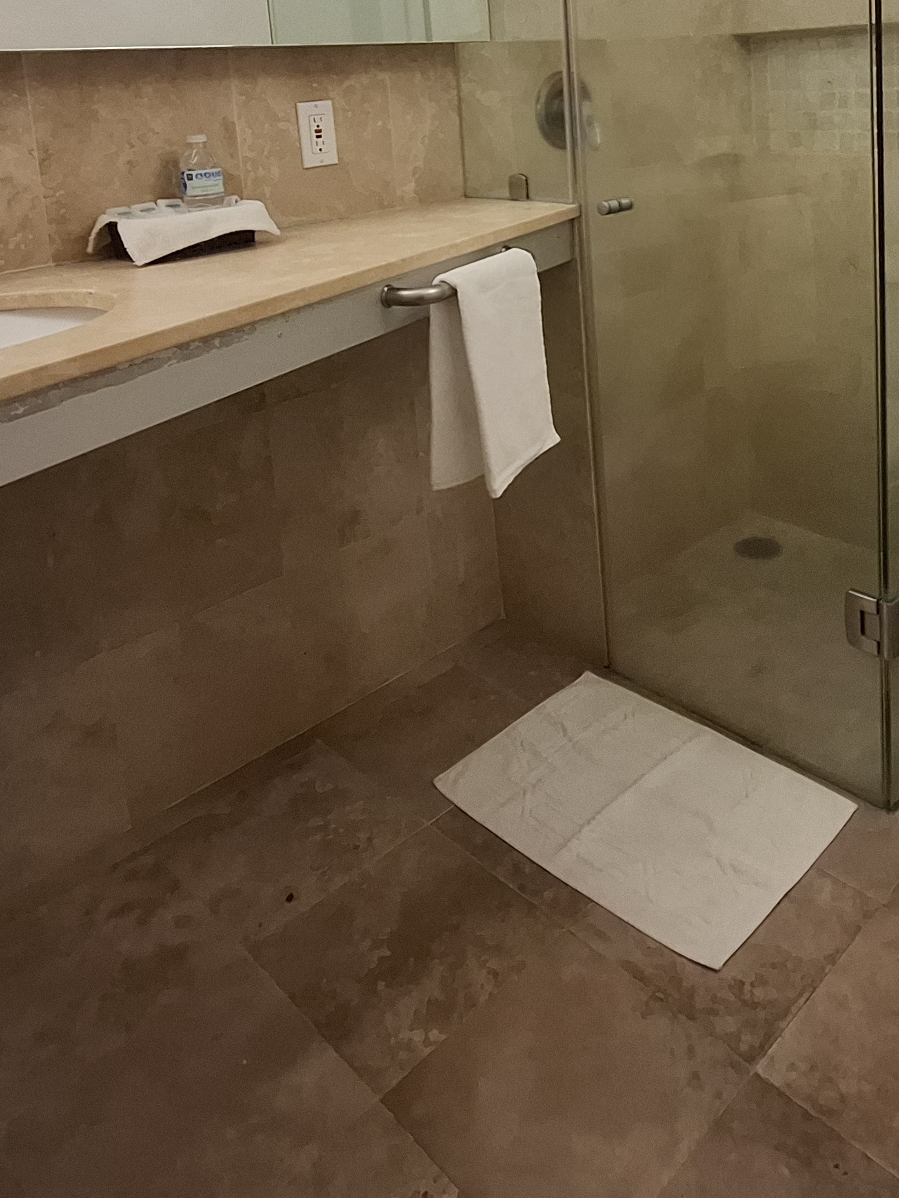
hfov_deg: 48.9
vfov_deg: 58.6
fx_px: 969
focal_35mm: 28
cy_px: 241
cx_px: 603
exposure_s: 1/40
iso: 125
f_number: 2.2
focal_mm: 1.74
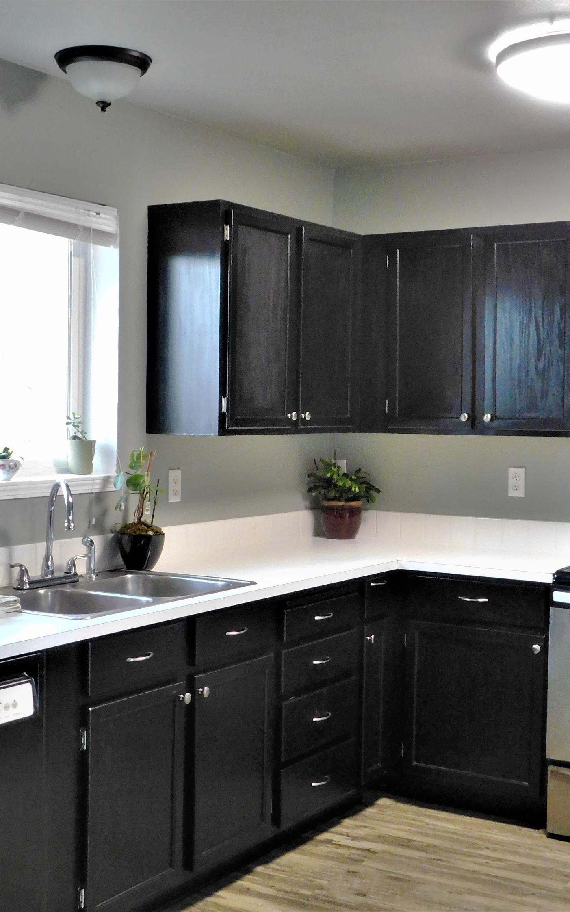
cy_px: 456
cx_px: 290
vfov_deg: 39.6
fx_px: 1268
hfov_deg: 25.3
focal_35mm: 51
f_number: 3.5
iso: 400
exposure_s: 1/15
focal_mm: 6.3
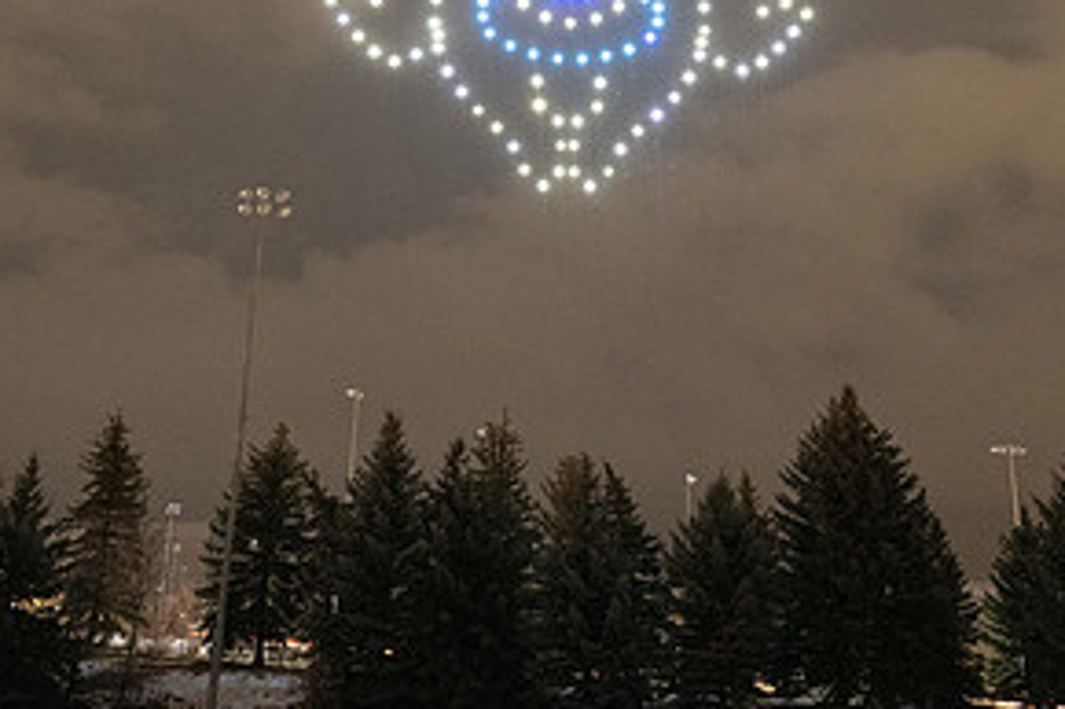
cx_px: 632
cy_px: 105
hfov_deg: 41.0
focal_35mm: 48
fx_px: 1419
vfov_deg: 27.3
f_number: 4
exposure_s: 1/1.67
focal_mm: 24
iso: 6400
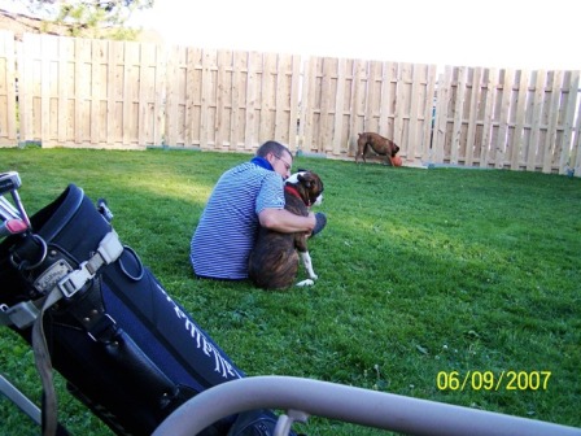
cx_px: 290
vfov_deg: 37.7
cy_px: 218
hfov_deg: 49.0
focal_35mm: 38
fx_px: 638
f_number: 2.8
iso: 160
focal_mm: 6.3
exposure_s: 1/200
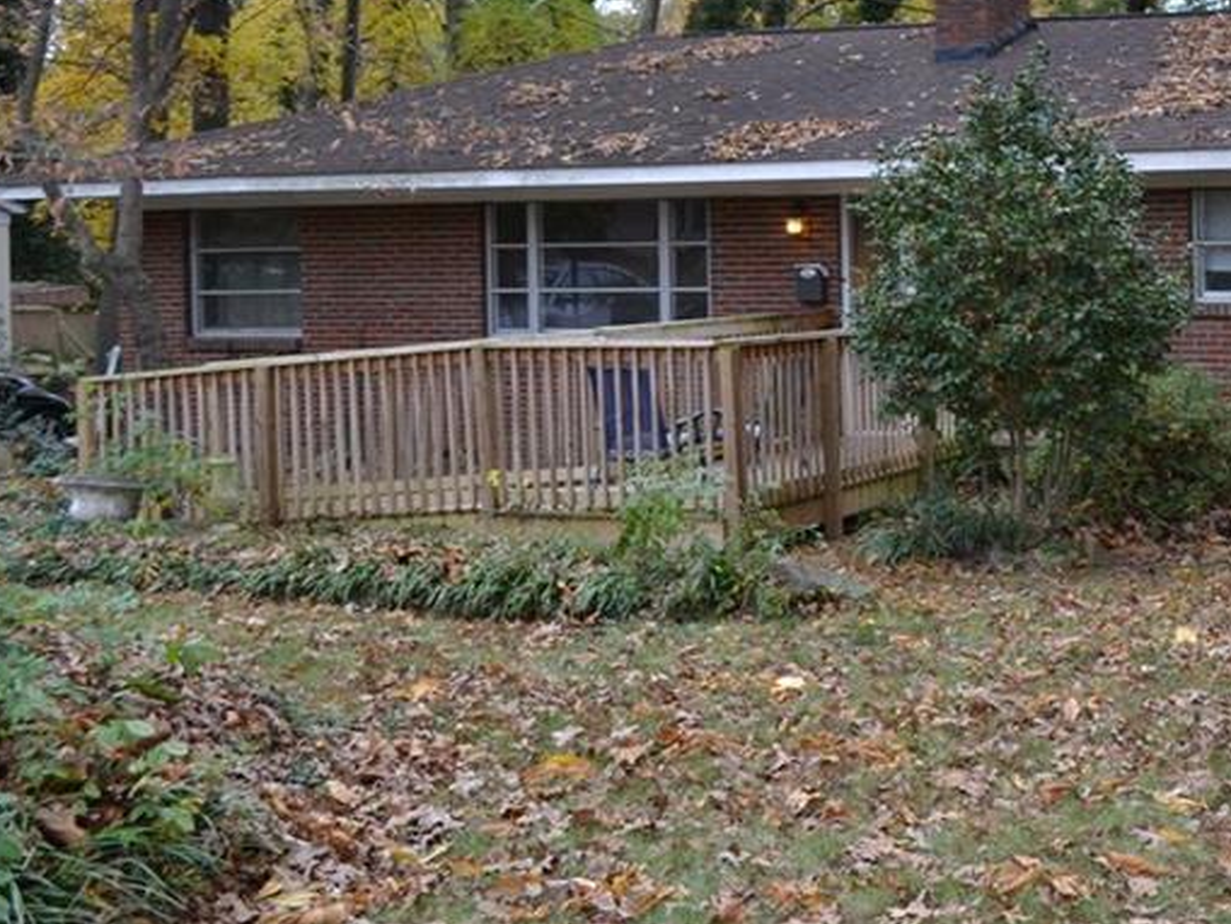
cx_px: 1168
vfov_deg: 25.0
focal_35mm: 58
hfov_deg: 31.3
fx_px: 2063
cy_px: 249
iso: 160
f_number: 5.6
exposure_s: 1/125
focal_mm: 20
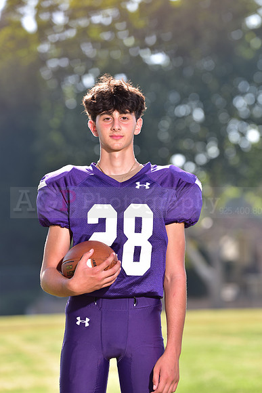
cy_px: 196
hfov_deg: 6.9
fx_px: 2182
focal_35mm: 200
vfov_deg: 10.3
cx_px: 131
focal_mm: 200
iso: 100
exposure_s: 1/250
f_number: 5
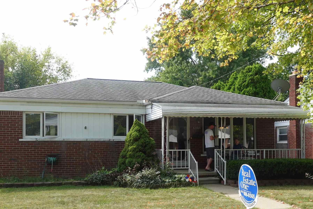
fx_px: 356
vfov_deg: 32.4
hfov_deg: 47.4
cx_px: 159
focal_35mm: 41
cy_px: 140
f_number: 5.6
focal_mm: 9.4
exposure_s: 1/200
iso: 125
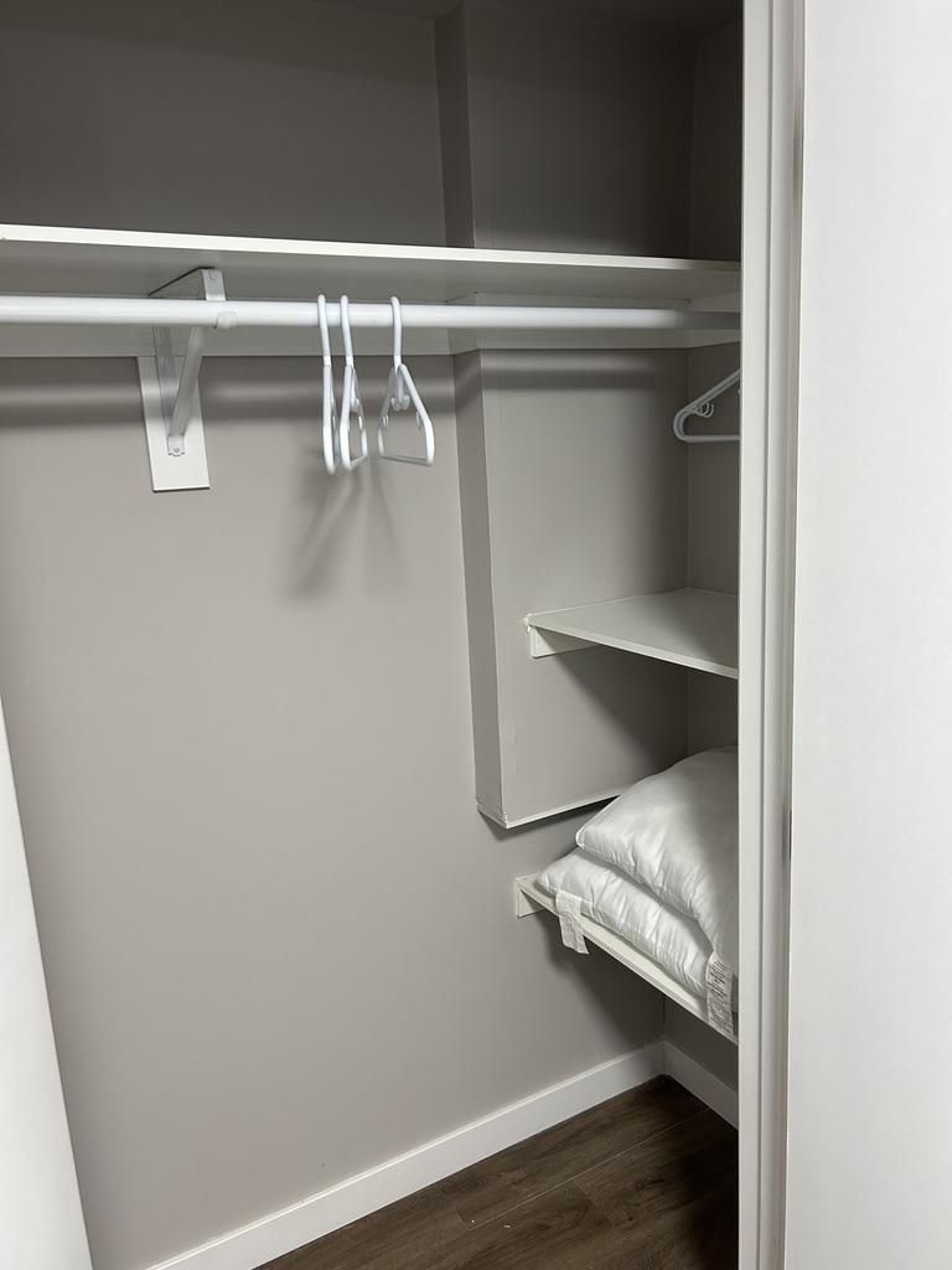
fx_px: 953
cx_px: 476
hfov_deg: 53.1
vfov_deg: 67.3
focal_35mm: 26
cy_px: 635
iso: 200
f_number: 1.5
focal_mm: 5.7
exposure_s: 1/60
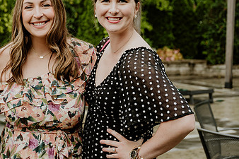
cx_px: 42
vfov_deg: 16.6
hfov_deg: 24.3
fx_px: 544
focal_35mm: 82
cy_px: 70
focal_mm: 44
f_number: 3.5
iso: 200
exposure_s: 1/400
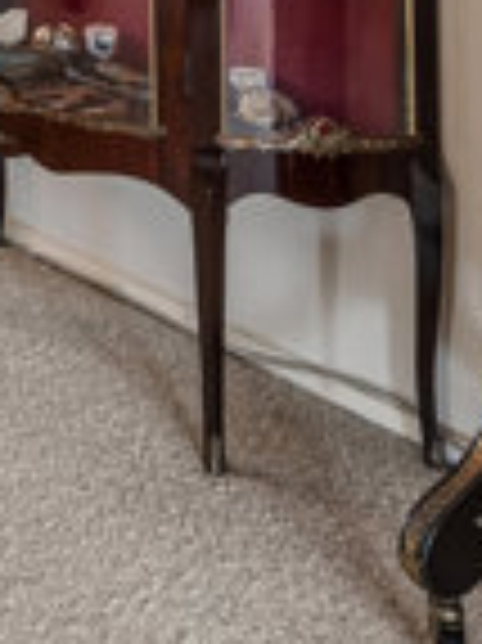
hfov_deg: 14.4
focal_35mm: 86
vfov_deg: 19.3
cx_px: -464
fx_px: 1599
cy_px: -376
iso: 200
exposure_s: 1
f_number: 10
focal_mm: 16
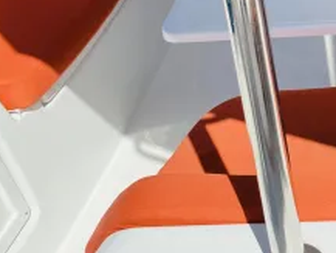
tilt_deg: -25.9
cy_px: -78
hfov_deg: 24.2
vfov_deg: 18.9
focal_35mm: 72
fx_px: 699
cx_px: 417
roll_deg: -0.7
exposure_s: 1/2410
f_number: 1.8
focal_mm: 4.25
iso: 32
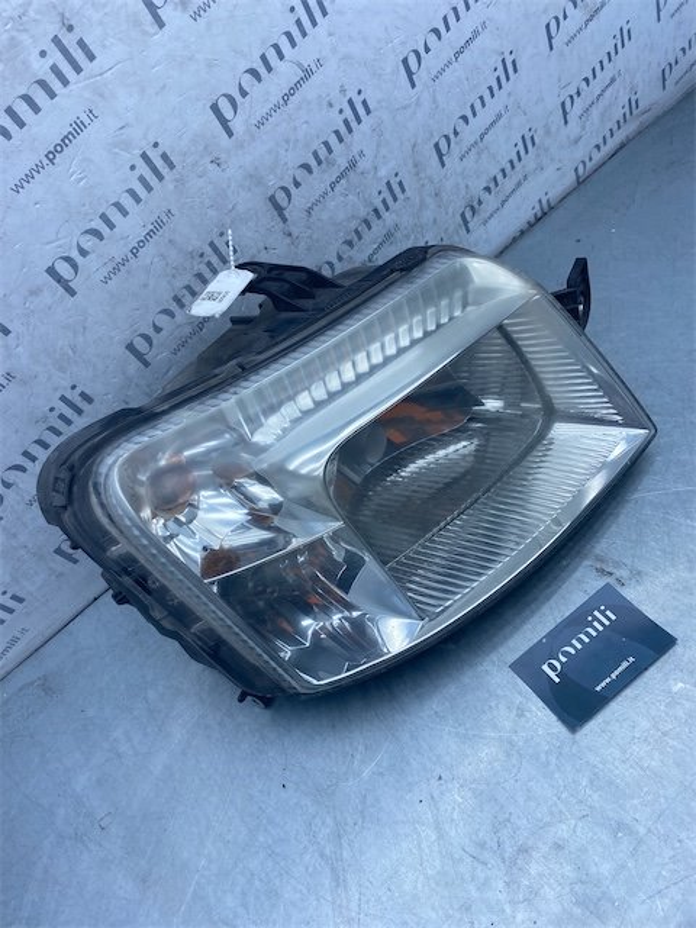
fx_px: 697
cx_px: 348
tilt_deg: -48.2
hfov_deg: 53.1
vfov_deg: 67.3
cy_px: 464
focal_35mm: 26
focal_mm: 4.25
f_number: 1.8
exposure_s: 1/1025
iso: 32
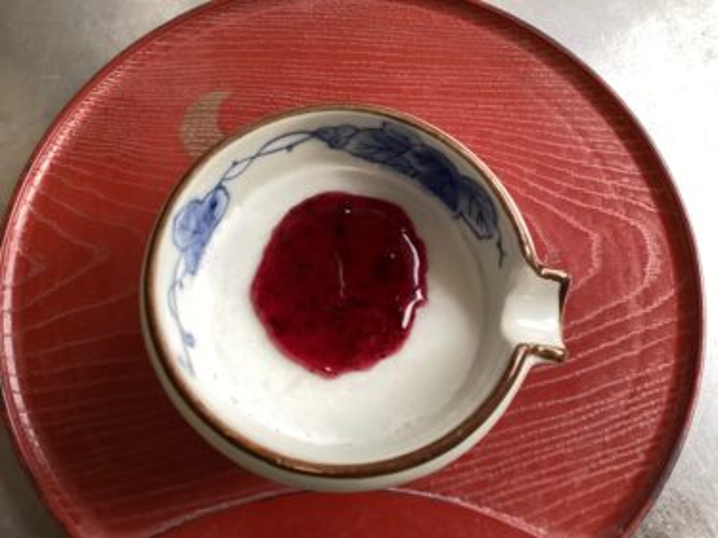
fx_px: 643
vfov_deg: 45.4
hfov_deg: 58.4
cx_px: 359
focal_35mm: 31
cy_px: 269
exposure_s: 1/60
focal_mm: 3.3
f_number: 2.4
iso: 125
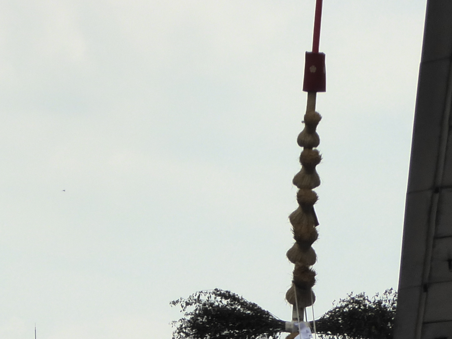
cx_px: 233
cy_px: 539
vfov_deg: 2.7
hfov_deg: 3.6
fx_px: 7183
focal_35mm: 550
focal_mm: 25.6
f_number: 5.4
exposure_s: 1/640
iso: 200
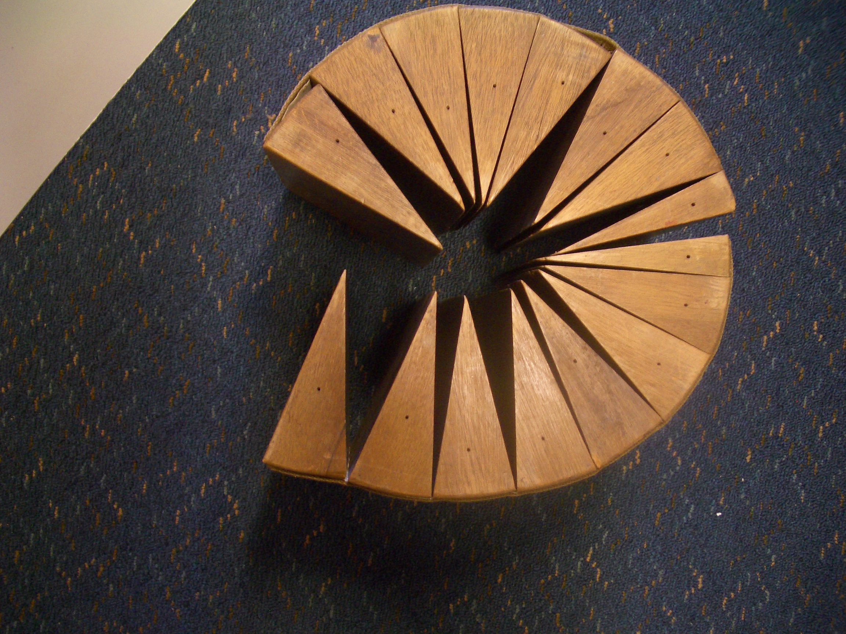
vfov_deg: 40.7
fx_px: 855
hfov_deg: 52.6
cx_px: 423
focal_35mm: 35
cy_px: 317
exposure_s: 1/8
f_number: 2.6
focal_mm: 5.8
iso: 100
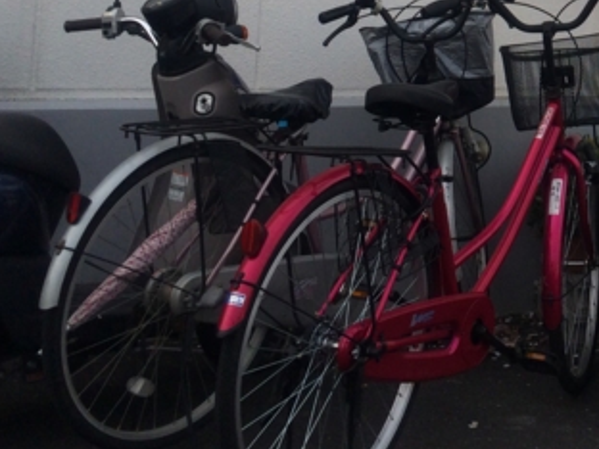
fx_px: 1332
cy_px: -100
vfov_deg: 18.1
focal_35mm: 77
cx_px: 687
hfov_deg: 23.5
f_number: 2.2
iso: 32
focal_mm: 4.12
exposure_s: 1/912
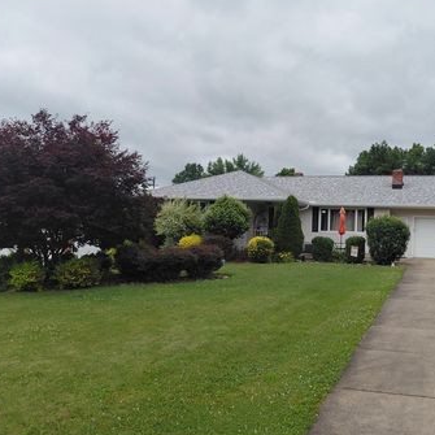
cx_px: 291
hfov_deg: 48.9
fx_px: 469
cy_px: 211
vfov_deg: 49.7
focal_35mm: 33
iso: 50
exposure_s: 1/639
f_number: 1.8
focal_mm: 4.69
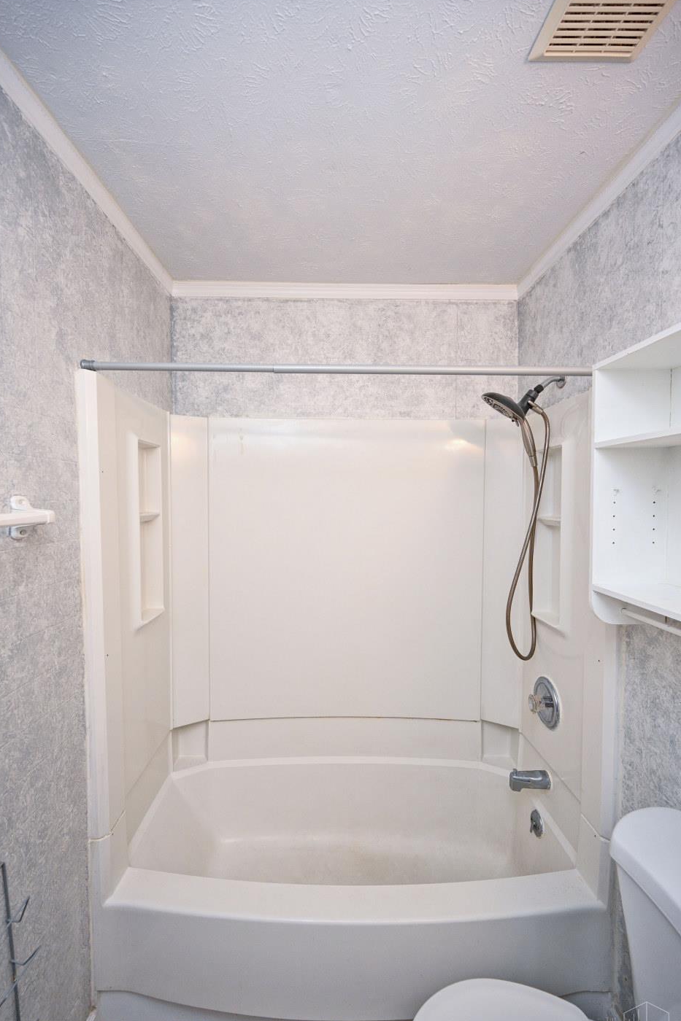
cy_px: 513
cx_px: 334
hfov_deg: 77.3
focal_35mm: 15
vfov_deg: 100.4
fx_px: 426
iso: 900
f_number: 4
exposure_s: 1/60
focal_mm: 14
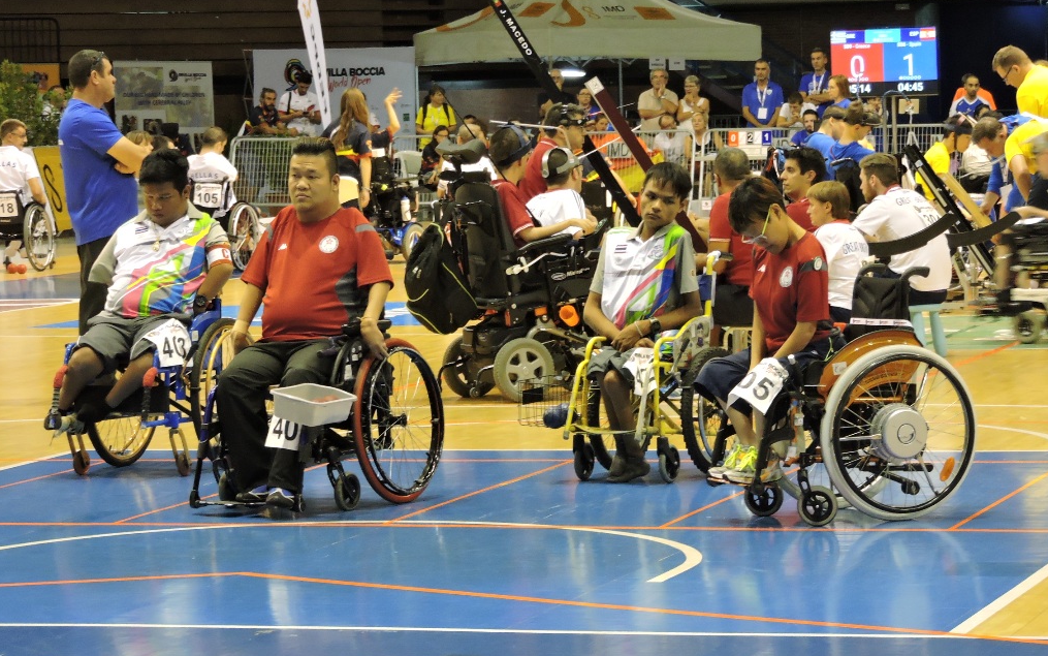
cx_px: 522
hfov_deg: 13.5
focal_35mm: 155
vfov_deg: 8.5
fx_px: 4428
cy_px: 368
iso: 720
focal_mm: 25.9
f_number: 4.4
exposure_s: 1/30
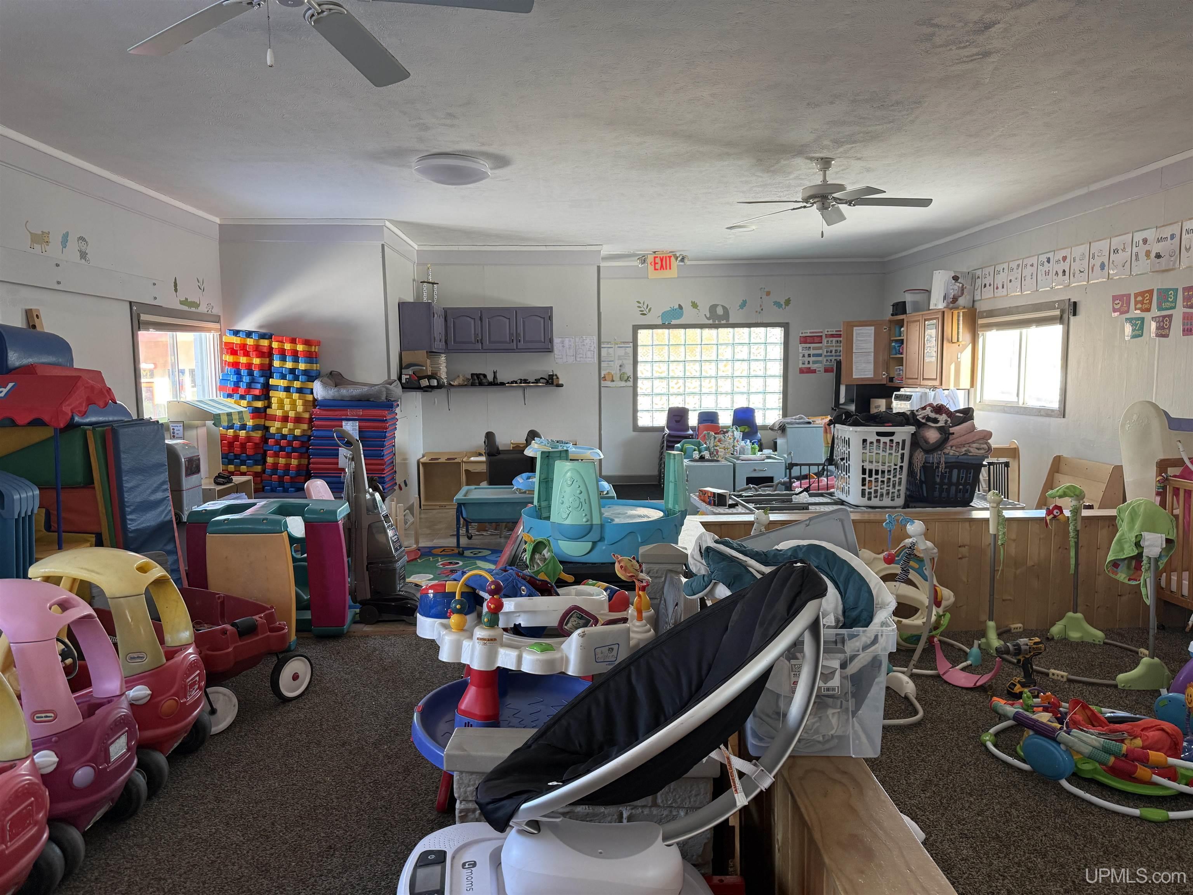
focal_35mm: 24
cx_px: 596
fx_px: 827
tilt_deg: -3.2
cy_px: 448
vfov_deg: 56.8
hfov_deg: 71.6
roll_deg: -1.1
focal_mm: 6.76
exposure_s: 1/121
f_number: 1.78
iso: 160
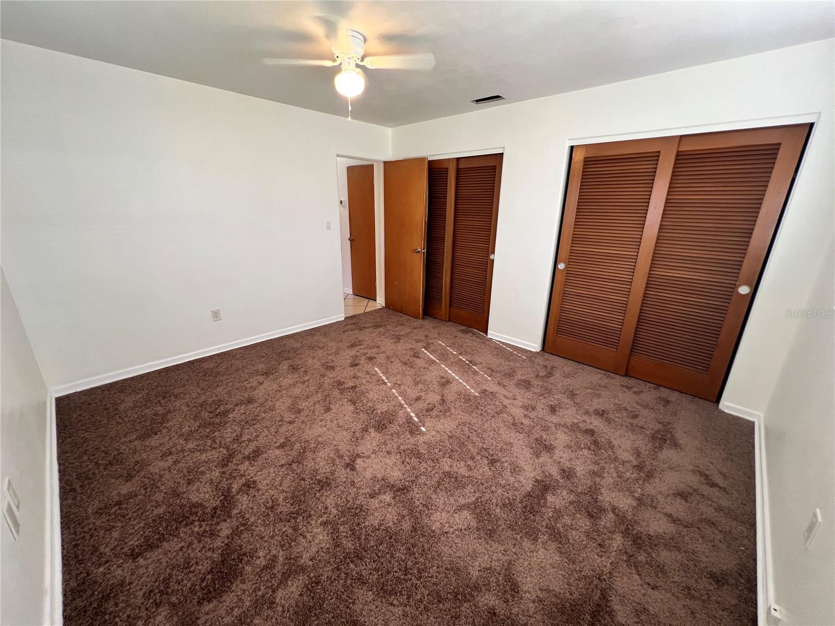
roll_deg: -1.1
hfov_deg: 106.2
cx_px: 418
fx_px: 314
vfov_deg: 89.9
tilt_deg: -18.8
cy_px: 313
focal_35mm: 13
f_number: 1.8
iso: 160
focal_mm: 1.57
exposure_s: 1/60
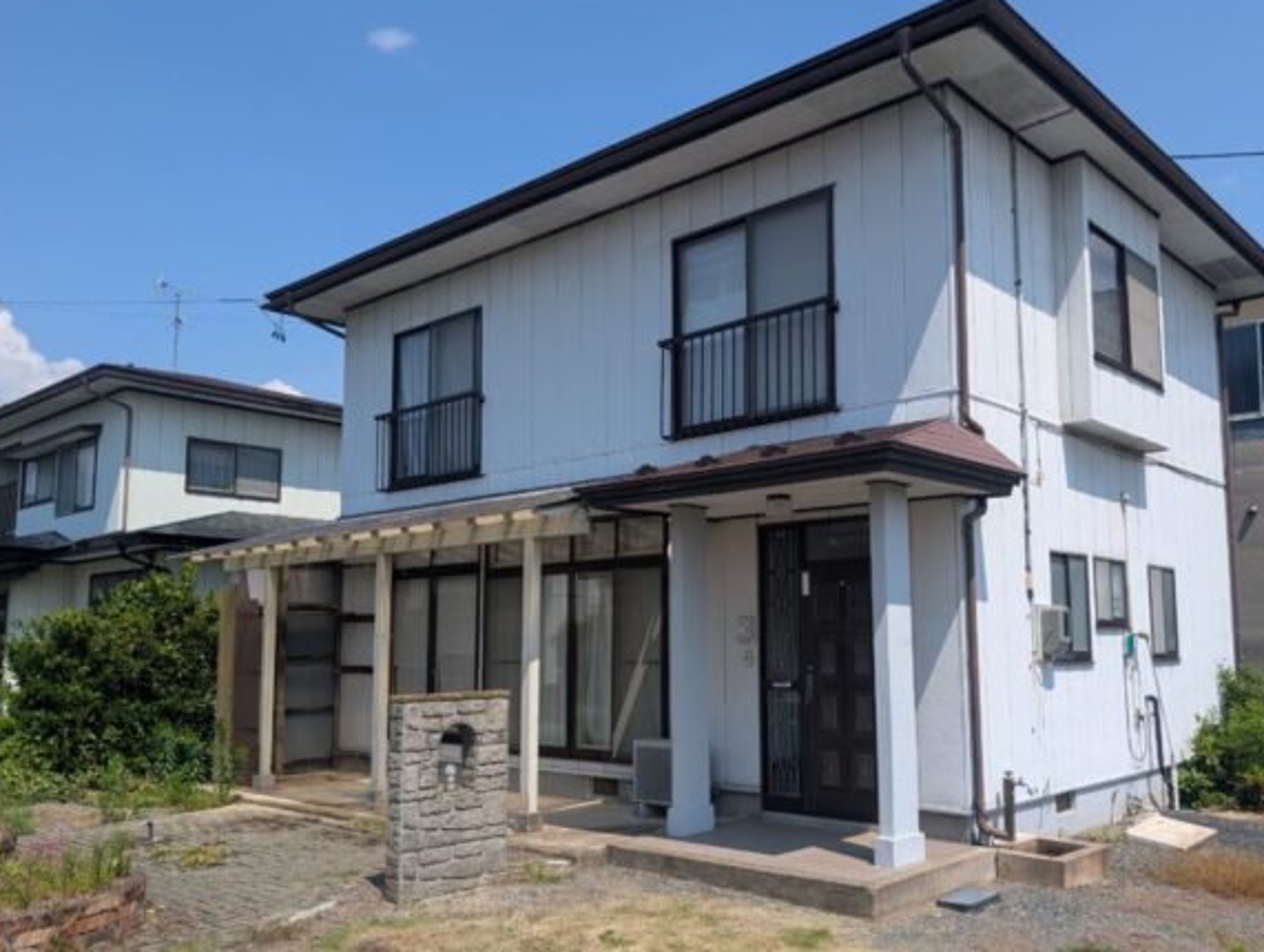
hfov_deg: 61.4
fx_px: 1060
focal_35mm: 29
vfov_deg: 48.3
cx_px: 697
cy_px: 518
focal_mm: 6.9
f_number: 1.68
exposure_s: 1/1497
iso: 24
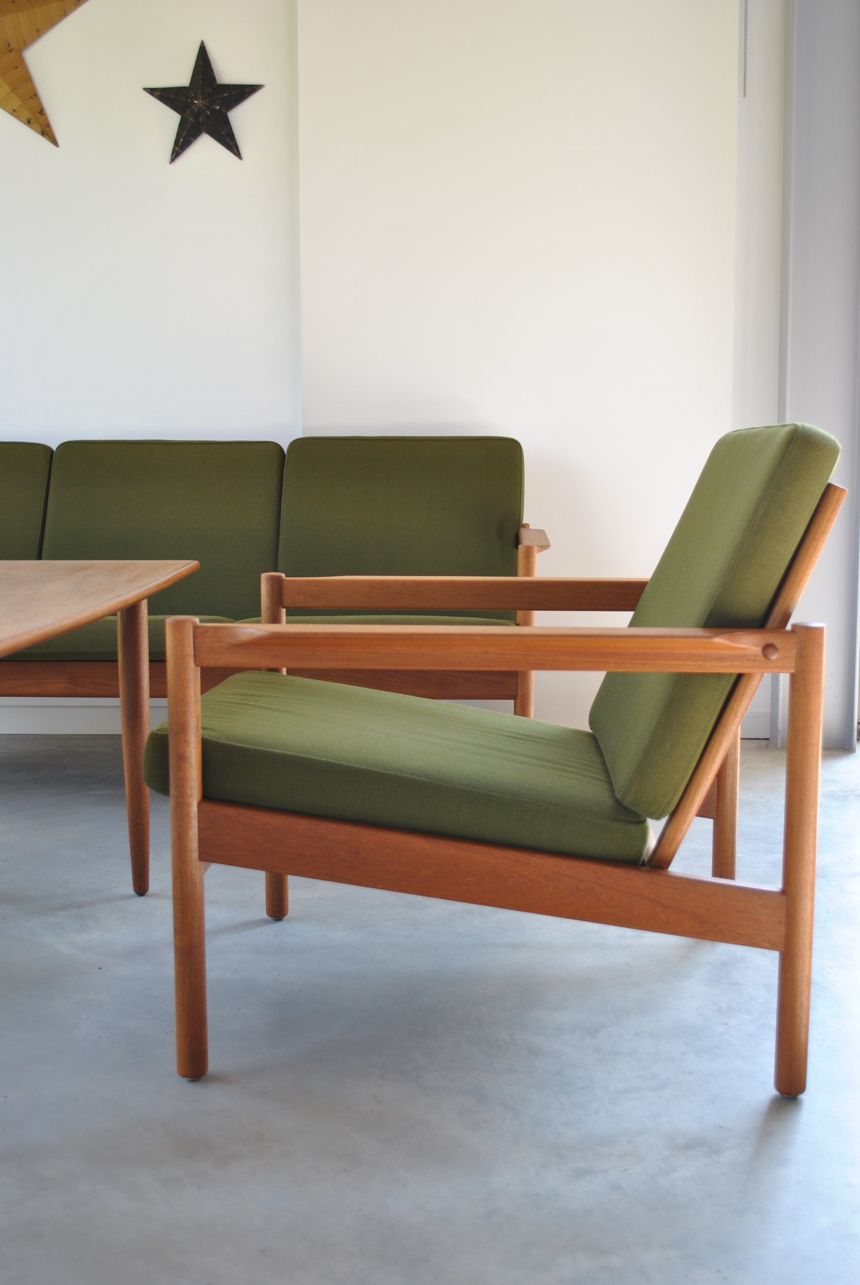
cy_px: 642
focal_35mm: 39
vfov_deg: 49.5
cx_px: 430
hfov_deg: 34.3
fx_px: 1393
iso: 100
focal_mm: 26
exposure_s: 1/30
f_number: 4.2
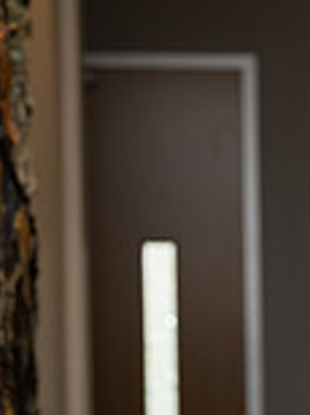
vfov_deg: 10.0
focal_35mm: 196
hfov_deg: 7.2
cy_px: 408
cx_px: 709
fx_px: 2347
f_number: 5.6
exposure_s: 1/125
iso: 640
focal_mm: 54
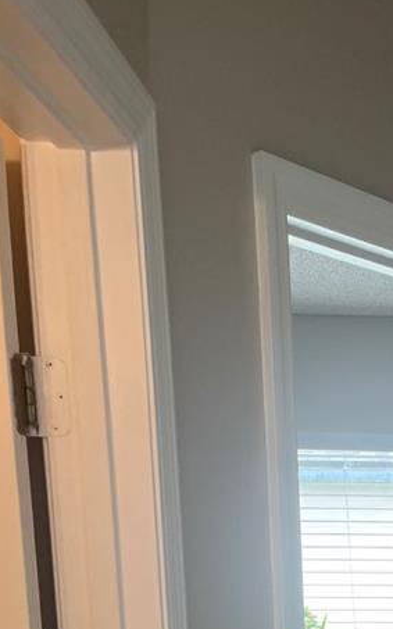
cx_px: 600
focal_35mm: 73
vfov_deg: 25.4
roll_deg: -0.3
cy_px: 750
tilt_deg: -9.2
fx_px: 1251
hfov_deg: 16.2
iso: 50
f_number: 1.6
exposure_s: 1/120
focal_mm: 5.1
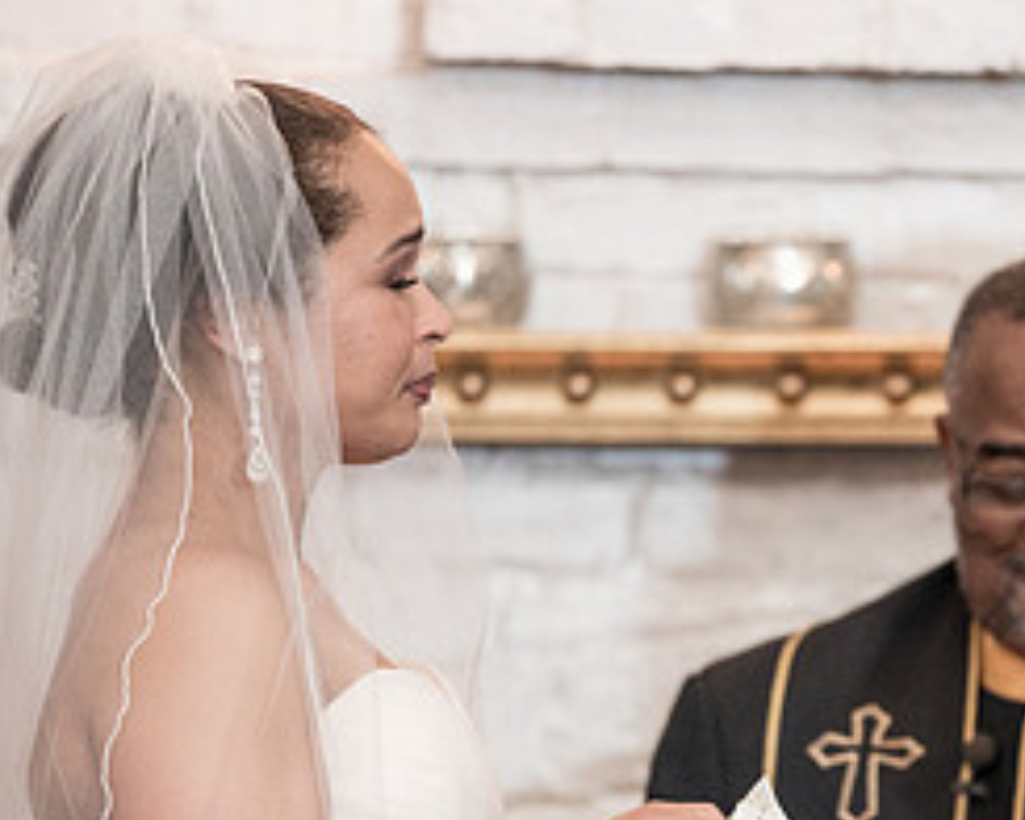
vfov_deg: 3.3
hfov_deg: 4.2
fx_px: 14076
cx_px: 825
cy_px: 673
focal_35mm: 464
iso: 2000
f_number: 2.8
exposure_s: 1/200
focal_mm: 200
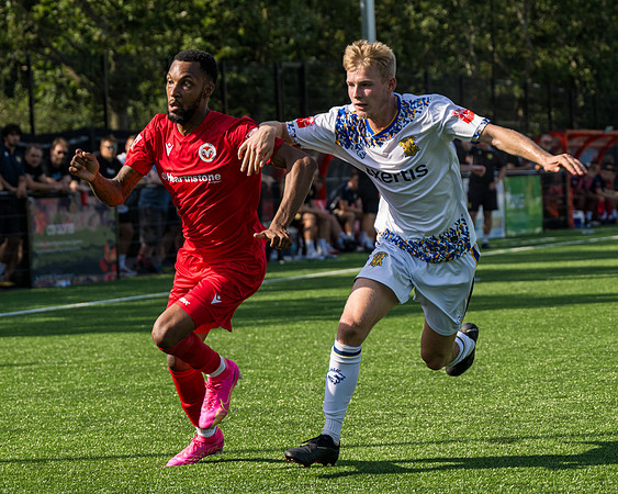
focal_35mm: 166
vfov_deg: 9.3
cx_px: 262
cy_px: 247
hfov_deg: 11.6
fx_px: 3028
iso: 200
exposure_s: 1/1000
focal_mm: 98
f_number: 4.5
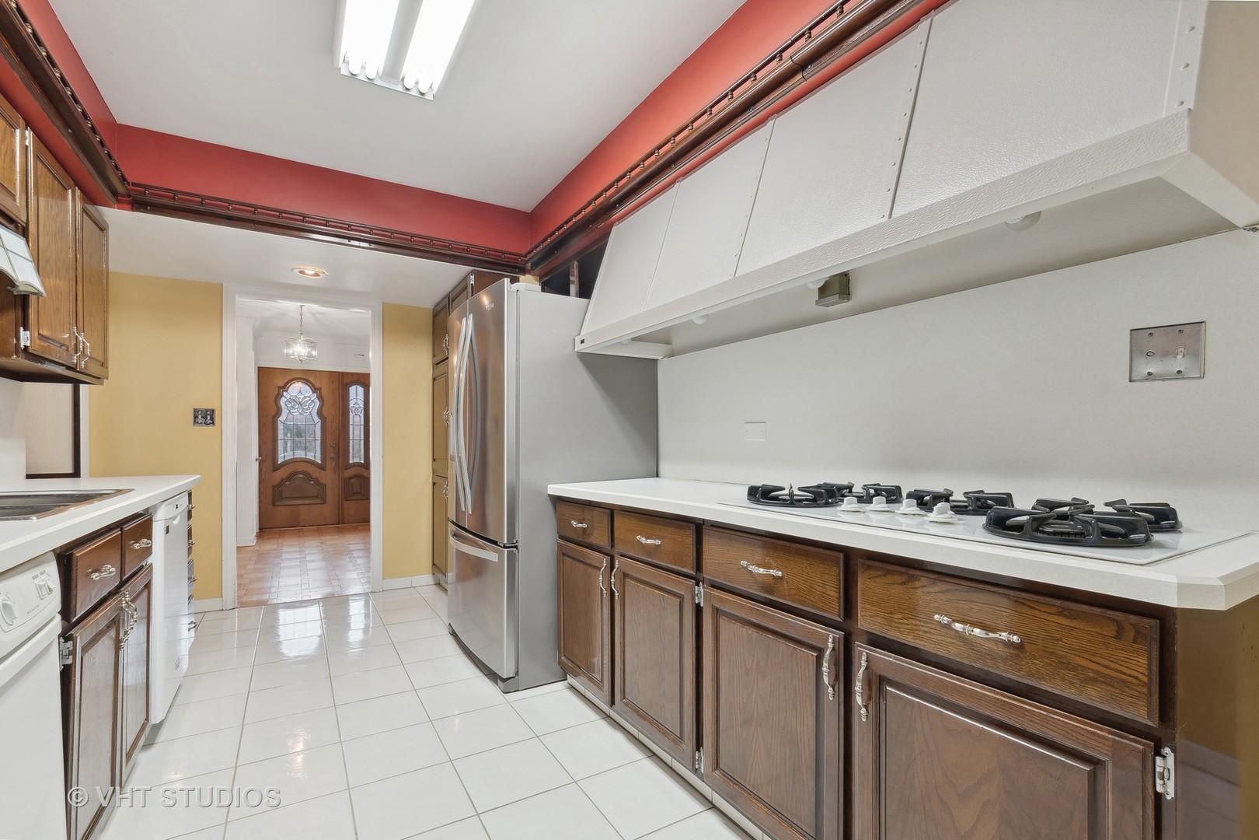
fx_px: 525
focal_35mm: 15
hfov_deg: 100.4
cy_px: 420
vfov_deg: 77.3
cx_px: 630
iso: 200
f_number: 9
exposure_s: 1/5
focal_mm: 10
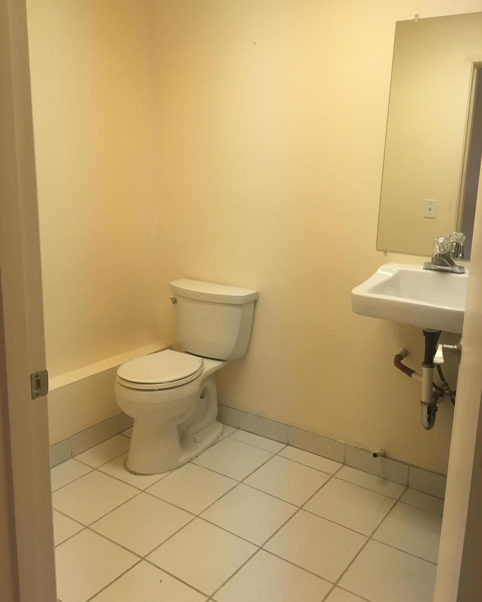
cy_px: 285
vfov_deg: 57.1
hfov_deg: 47.1
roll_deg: -1.3
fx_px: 553
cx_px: 244
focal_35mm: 31
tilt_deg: -12.2
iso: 25
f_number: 2.2
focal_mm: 4.15
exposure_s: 1/33
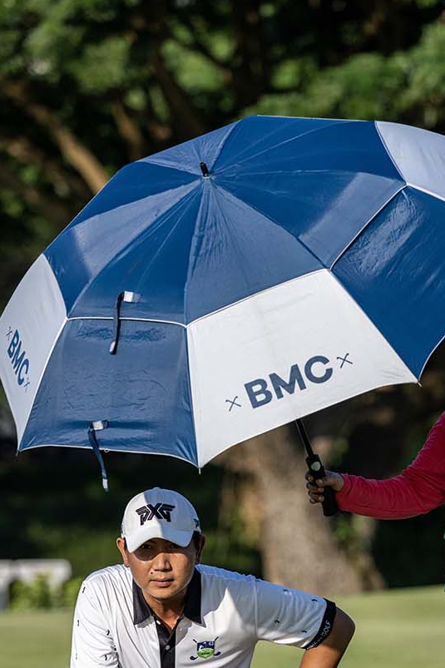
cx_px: 344
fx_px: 5490
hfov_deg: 4.6
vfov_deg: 7.0
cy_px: 555
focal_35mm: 296
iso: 400
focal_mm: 165
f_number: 4
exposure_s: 1/3200
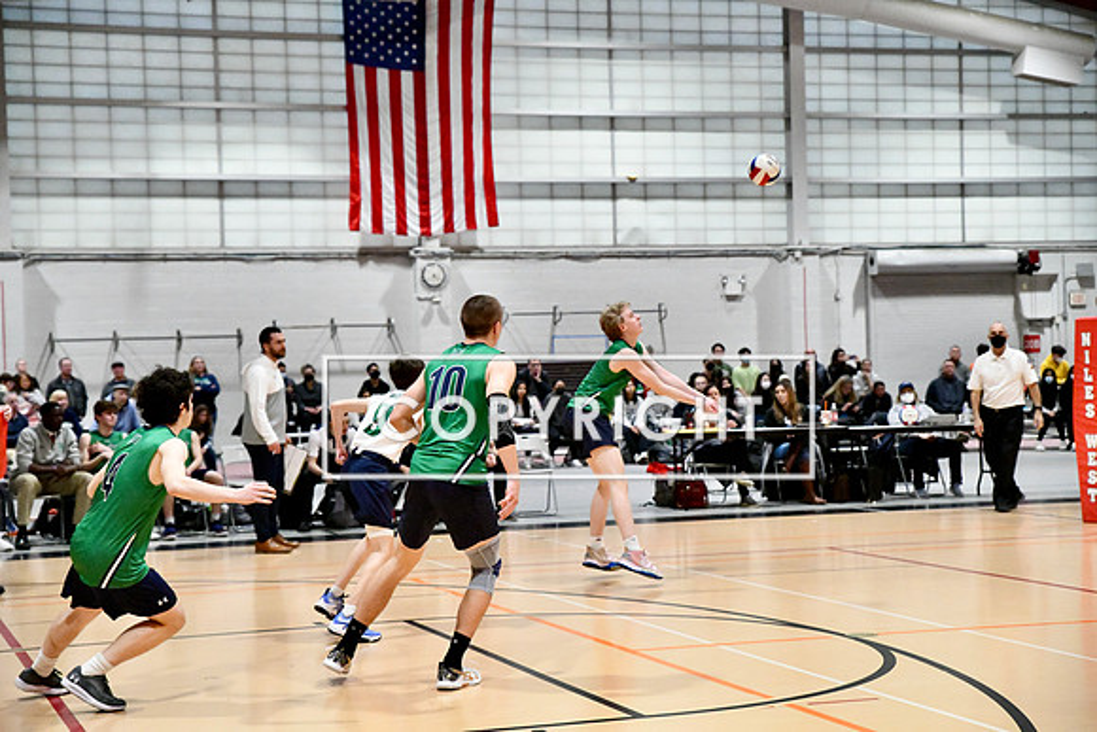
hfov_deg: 28.8
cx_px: 548
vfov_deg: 19.5
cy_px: 366
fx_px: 2133
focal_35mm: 70
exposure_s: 1/1000
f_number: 3.5
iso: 20000
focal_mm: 70
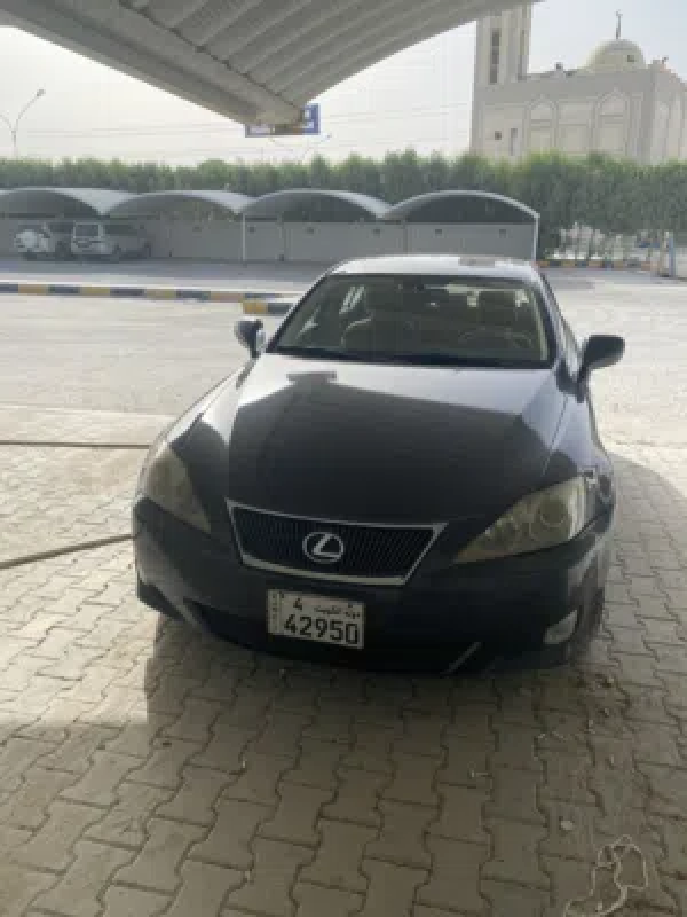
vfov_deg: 67.3
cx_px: 344
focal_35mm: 26
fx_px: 688
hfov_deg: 53.1
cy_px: 458
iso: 32
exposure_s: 1/1838
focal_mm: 4.25
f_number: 1.8
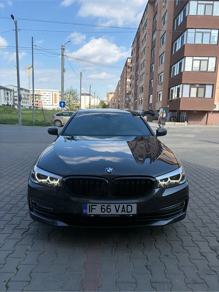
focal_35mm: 26
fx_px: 219
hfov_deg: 53.1
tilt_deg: -9.6
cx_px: 110
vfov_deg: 67.3
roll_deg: -0.6
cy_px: 146
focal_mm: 5.96
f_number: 1.6
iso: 50
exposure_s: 1/1799
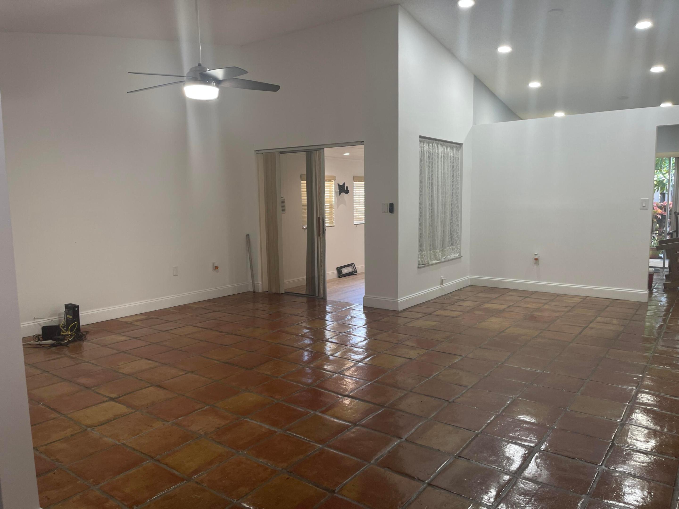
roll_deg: +0.7
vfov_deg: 53.1
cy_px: 254
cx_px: 340
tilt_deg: -7.1
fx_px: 510
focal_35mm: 26
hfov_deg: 67.3
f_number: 1.6
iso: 80
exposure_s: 1/60
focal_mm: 5.1
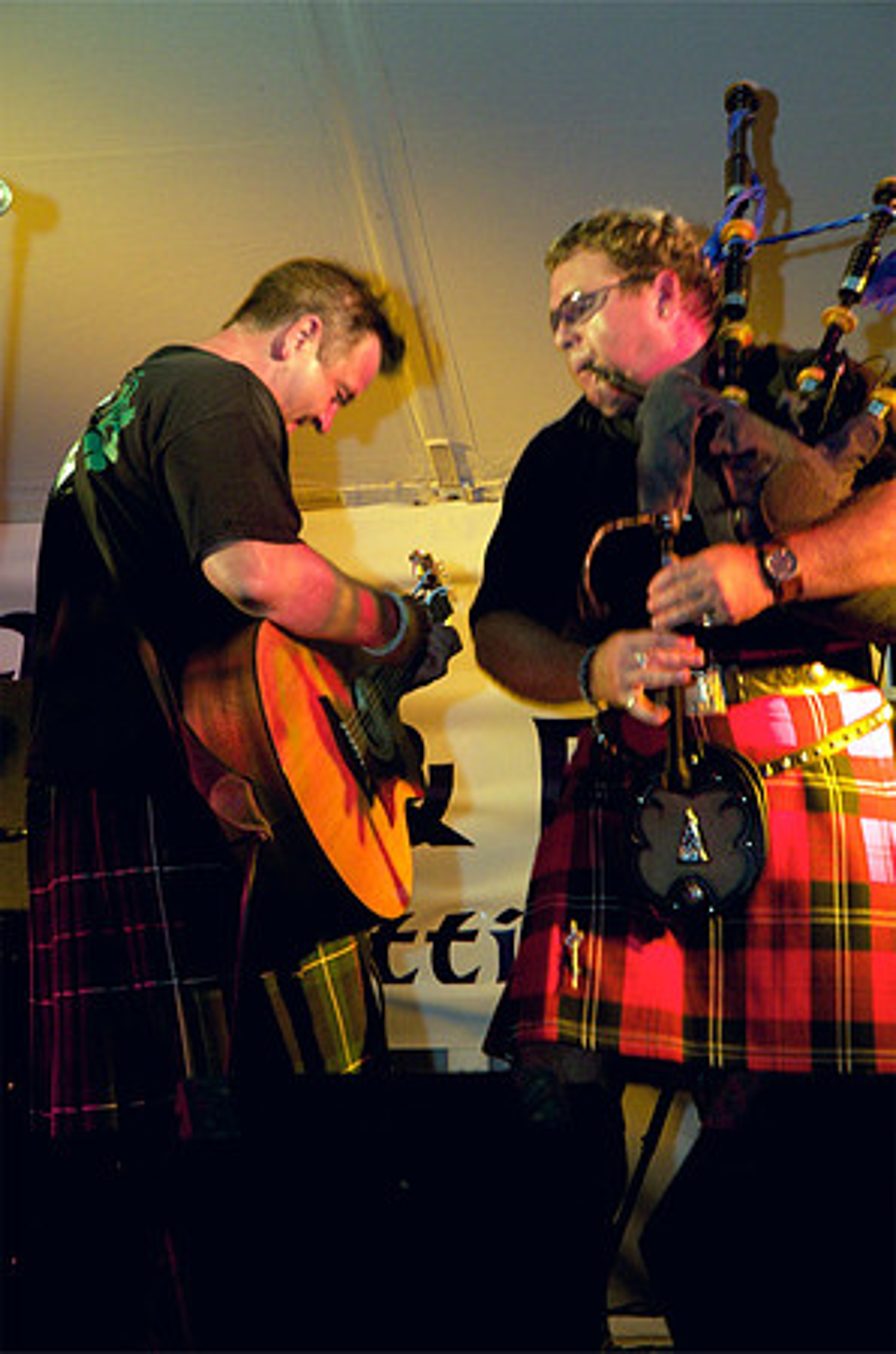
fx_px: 3375
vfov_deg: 22.7
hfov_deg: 15.1
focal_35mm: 90
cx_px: 448
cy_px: 677
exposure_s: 1/60
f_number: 5
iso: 500
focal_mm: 60
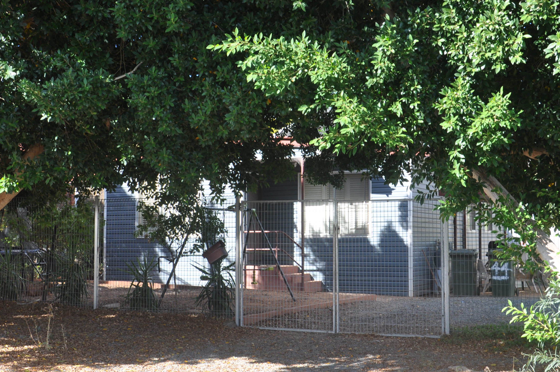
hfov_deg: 35.7
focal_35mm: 56
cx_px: 281
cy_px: 216
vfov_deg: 24.1
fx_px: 870
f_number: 10
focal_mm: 26
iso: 200
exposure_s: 1/100
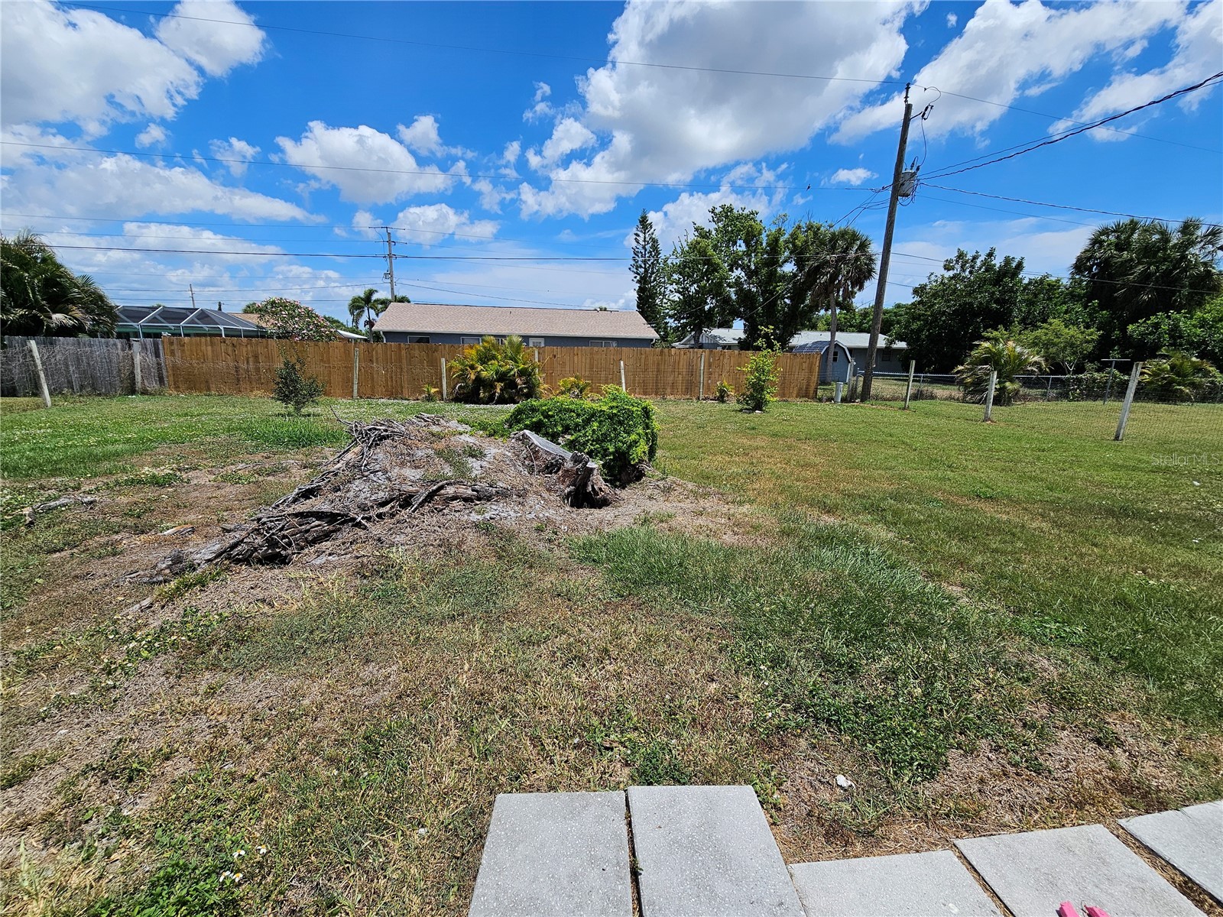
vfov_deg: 89.9
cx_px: 612
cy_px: 458
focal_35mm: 13
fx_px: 459
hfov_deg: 106.2
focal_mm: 2.2
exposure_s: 1/3840
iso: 50
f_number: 2.2
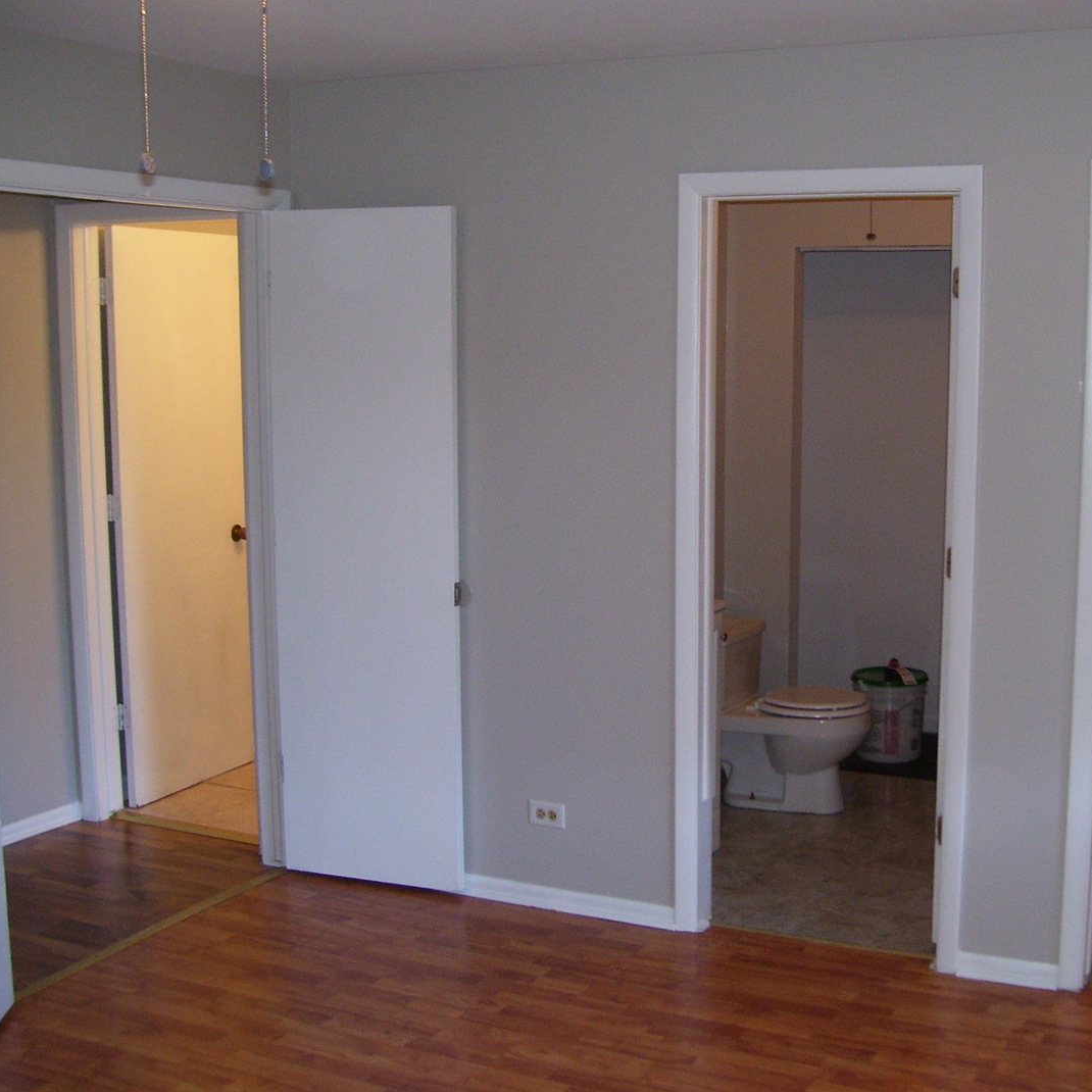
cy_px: 550
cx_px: 699
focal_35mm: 44
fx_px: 1570
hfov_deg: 38.0
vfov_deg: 38.3
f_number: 2.7
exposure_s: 1/60
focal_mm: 6
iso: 125
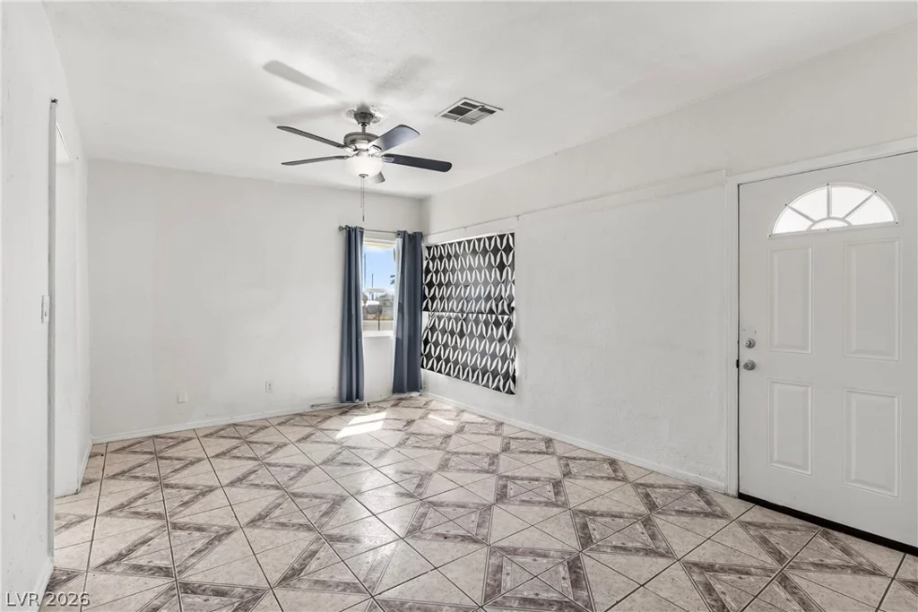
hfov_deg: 93.3
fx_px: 434
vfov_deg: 70.5
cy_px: 306
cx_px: 459
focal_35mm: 17
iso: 400
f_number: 8
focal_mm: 17
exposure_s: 1/40
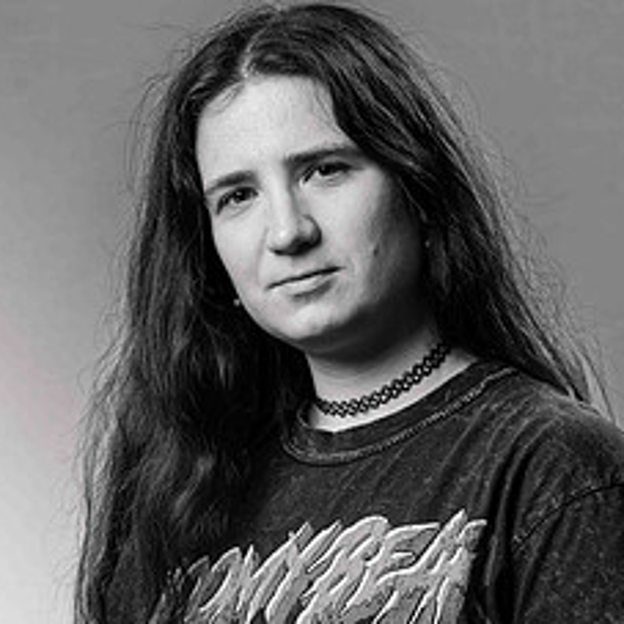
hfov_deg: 7.1
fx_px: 5017
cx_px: 330
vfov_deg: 7.1
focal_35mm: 246
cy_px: 459
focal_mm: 146
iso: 160
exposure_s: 1/160
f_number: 7.1
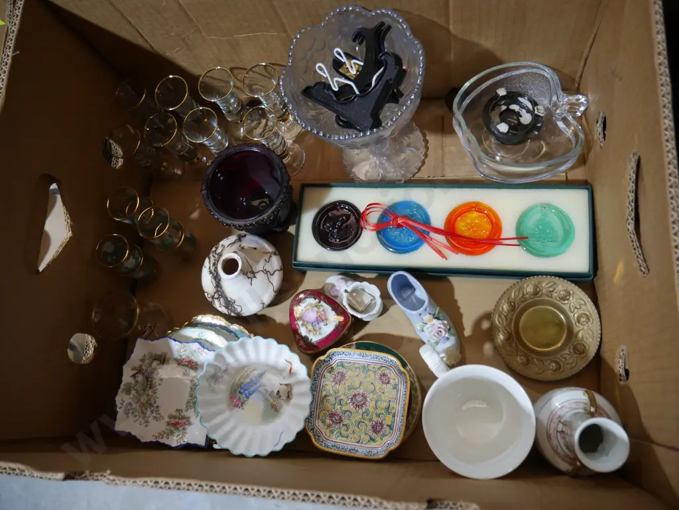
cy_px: 255
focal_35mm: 28
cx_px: 340
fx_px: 549
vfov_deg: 49.8
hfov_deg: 63.4
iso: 250
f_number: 3.5
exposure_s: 1/60
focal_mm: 14
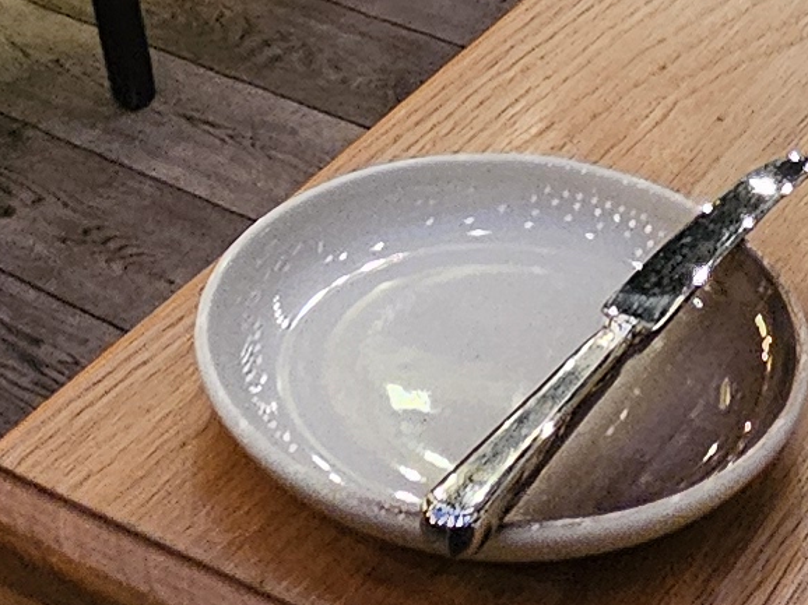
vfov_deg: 13.7
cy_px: -654
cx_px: 411
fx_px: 2100
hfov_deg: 21.8
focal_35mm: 90
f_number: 2.2
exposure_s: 1/25
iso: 640
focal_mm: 2.2
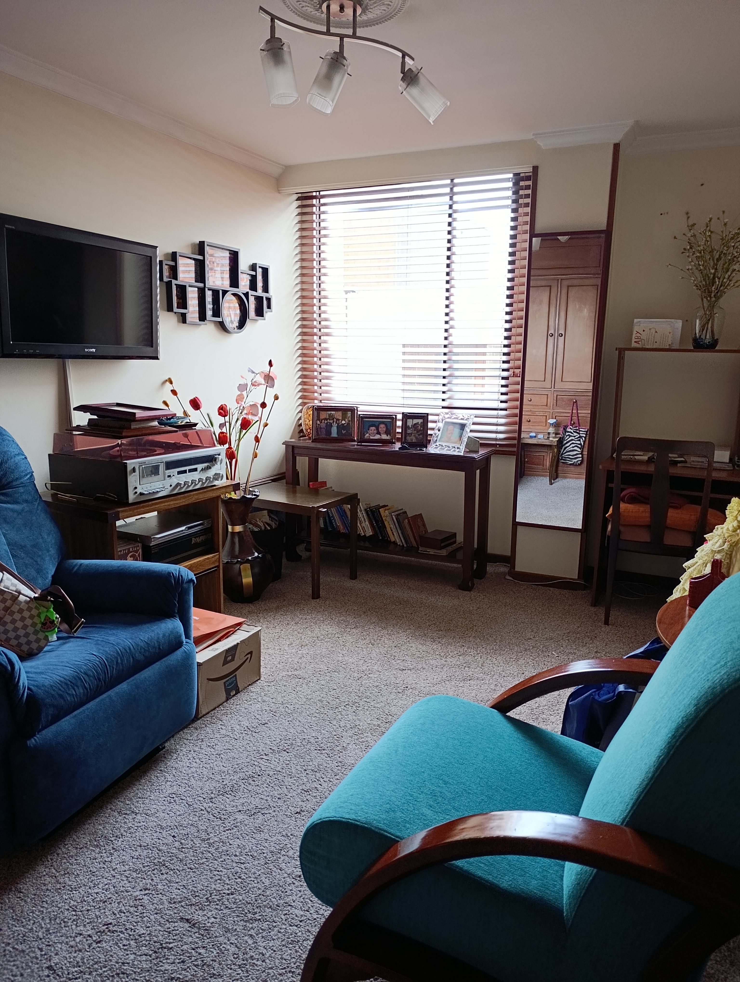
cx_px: 370
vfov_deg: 73.8
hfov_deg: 59.0
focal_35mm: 23
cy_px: 491
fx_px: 654
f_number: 1.65
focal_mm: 6.11
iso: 332
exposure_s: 1/120
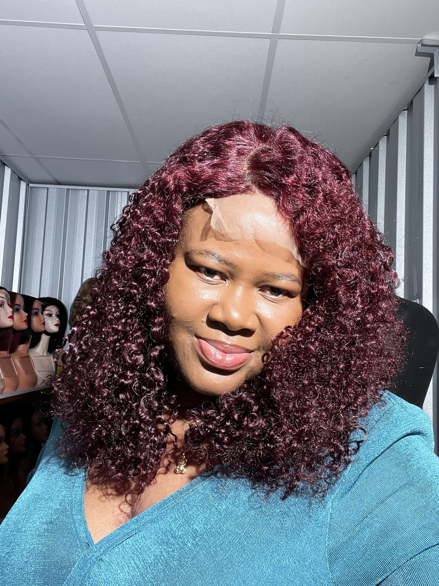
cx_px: 220
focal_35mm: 30
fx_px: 507
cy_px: 293
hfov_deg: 46.8
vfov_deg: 60.0
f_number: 2.2
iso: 80
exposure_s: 1/100
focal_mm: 2.71
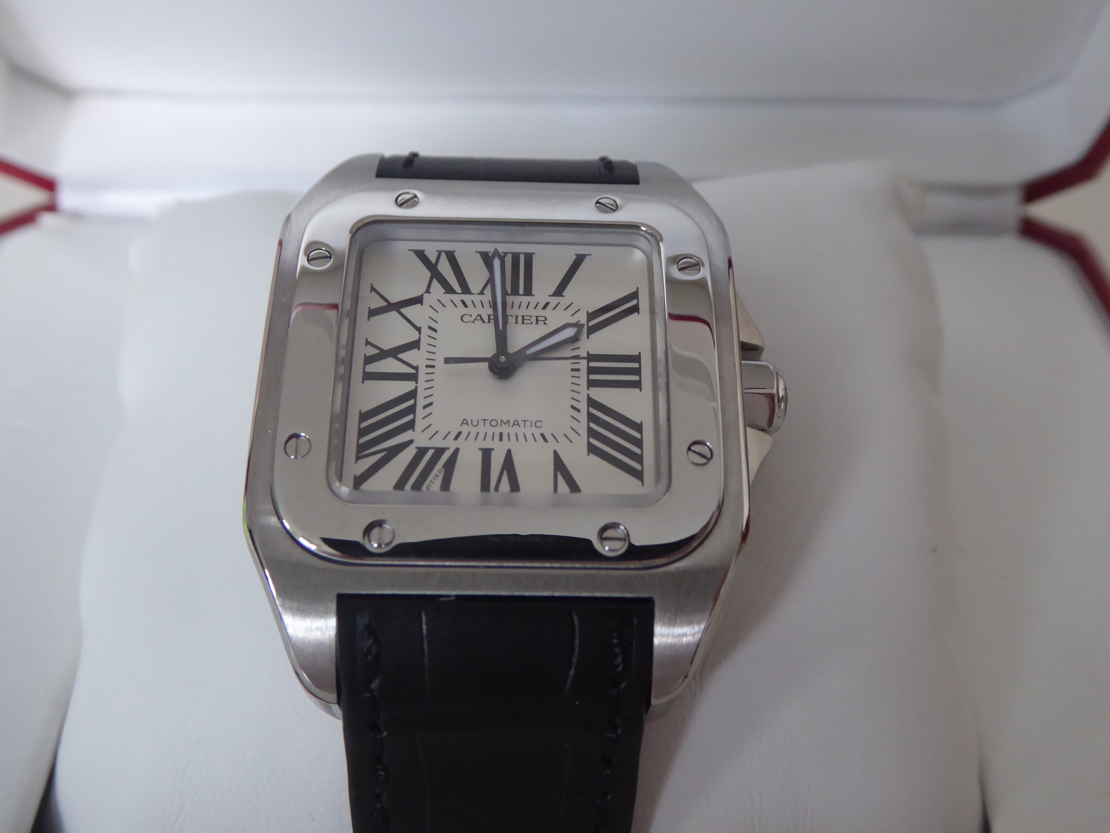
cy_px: 416
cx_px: 555
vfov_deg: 40.7
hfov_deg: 52.6
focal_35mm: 35
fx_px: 1122
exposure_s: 1/30
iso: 400
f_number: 3.7
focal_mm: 6.3
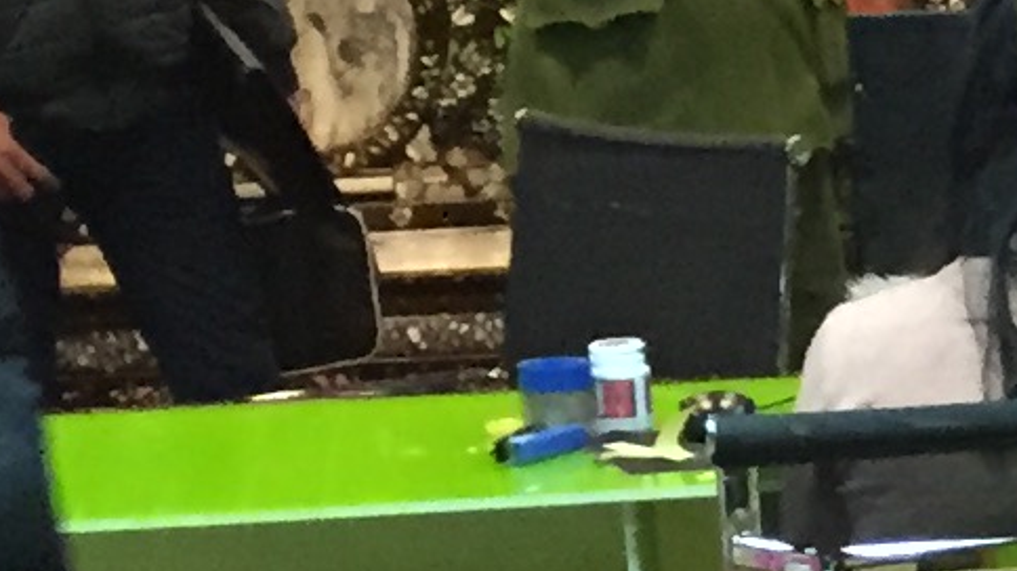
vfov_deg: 5.7
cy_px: 665
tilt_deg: -10.3
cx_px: 3150
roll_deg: -0.2
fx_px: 5743
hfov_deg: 8.4
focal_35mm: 213
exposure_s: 1/24
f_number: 2.2
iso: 250
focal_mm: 4.15
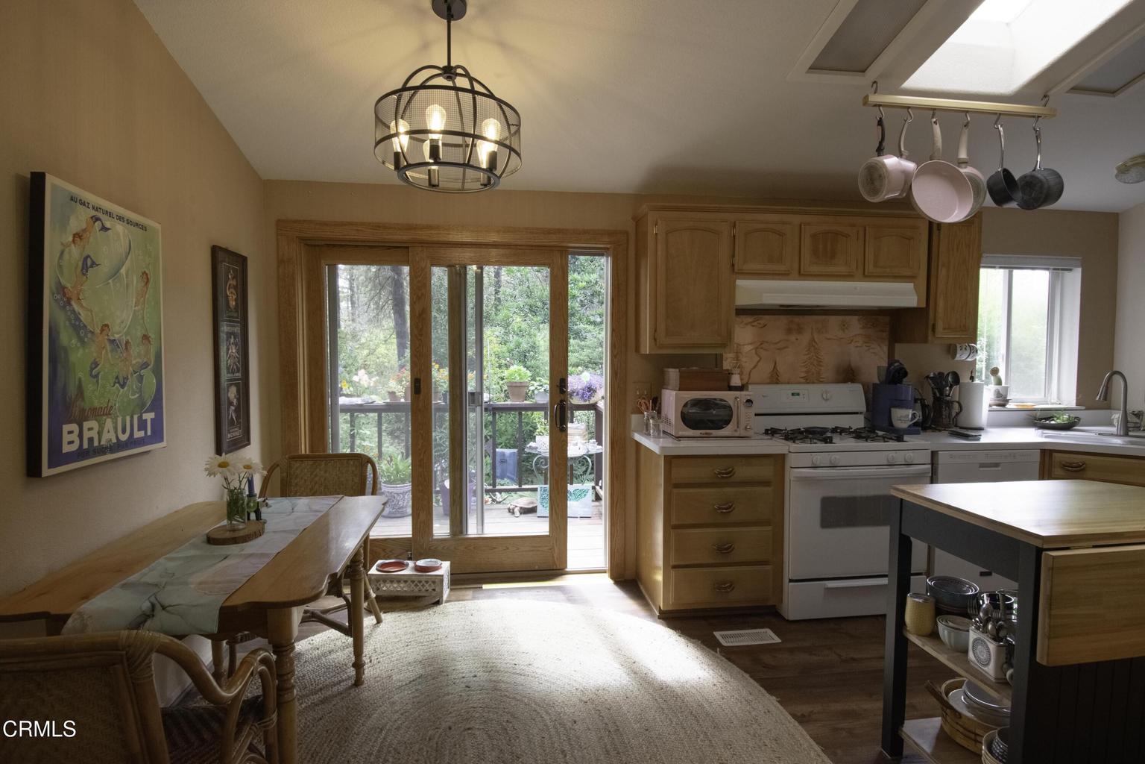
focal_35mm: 18
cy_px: 382
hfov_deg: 90.0
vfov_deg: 67.4
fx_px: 572
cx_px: 572
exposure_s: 1/400
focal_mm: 12
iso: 1400
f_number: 8
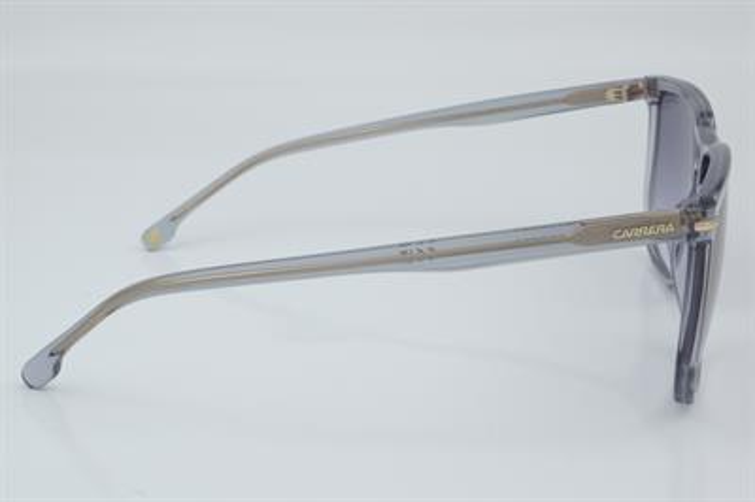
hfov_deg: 27.0
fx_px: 1572
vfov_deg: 18.2
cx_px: 378
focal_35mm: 75
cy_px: 251
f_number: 32
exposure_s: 1/4
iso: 100
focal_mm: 50
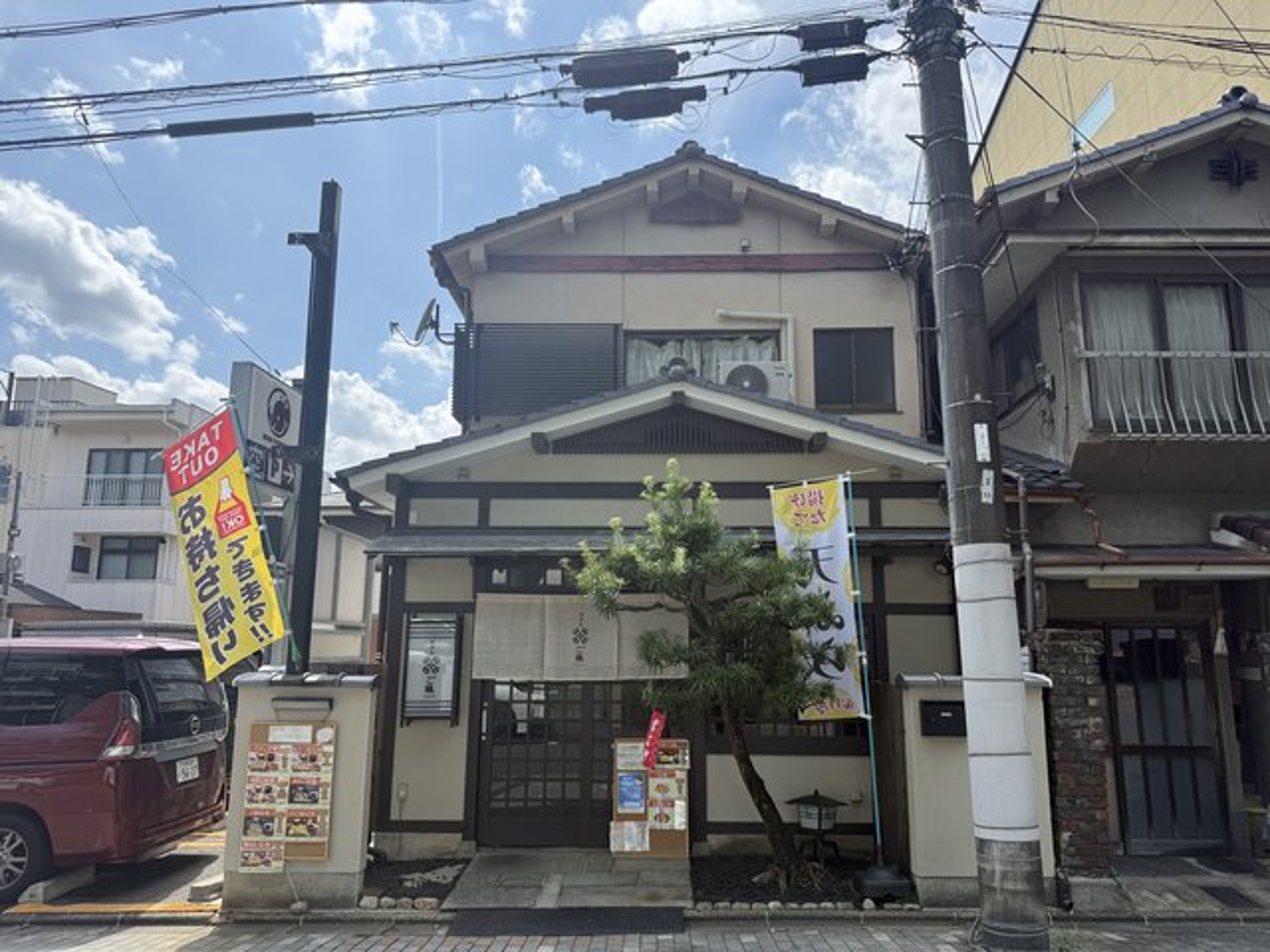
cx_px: 635
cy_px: 476
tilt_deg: +11.9
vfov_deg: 56.8
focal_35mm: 24
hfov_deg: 71.6
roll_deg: -1.1
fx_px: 881
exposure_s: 1/2703
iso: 80
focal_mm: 6.76
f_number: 1.78
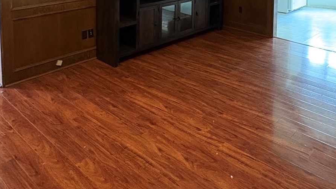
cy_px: -40
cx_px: 220
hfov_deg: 55.6
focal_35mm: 35
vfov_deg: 29.0
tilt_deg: -4.1
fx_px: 312
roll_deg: -1.3
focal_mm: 2.22
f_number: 2.2
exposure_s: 1/40
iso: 800
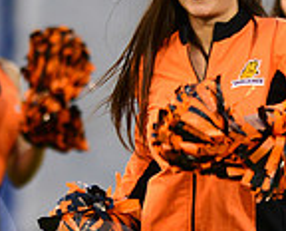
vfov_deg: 1.4
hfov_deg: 1.7
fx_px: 9599
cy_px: 280
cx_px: 218
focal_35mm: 1131
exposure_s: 1/400
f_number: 2.8
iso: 1100
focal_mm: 300
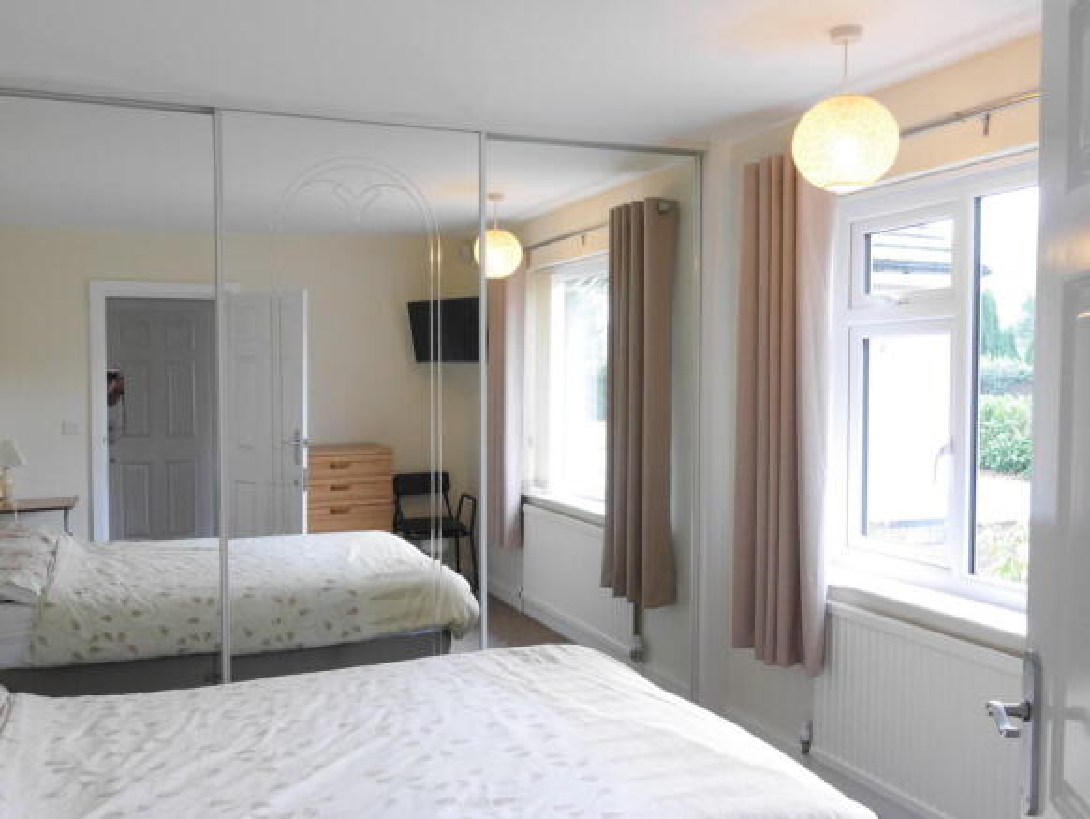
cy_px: 410
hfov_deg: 56.8
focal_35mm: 32
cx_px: 545
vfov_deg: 44.2
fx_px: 1008
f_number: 6.3
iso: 3200
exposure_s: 1/100
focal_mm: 16
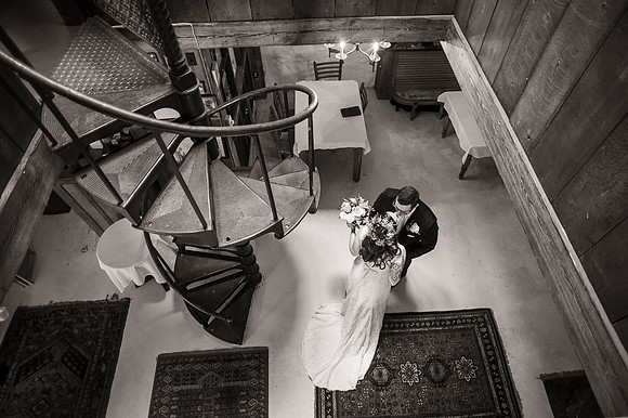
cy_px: 220
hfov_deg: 81.0
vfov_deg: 59.3
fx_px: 367
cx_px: 331
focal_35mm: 21
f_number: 2.8
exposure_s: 1/50
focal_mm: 20
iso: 1000
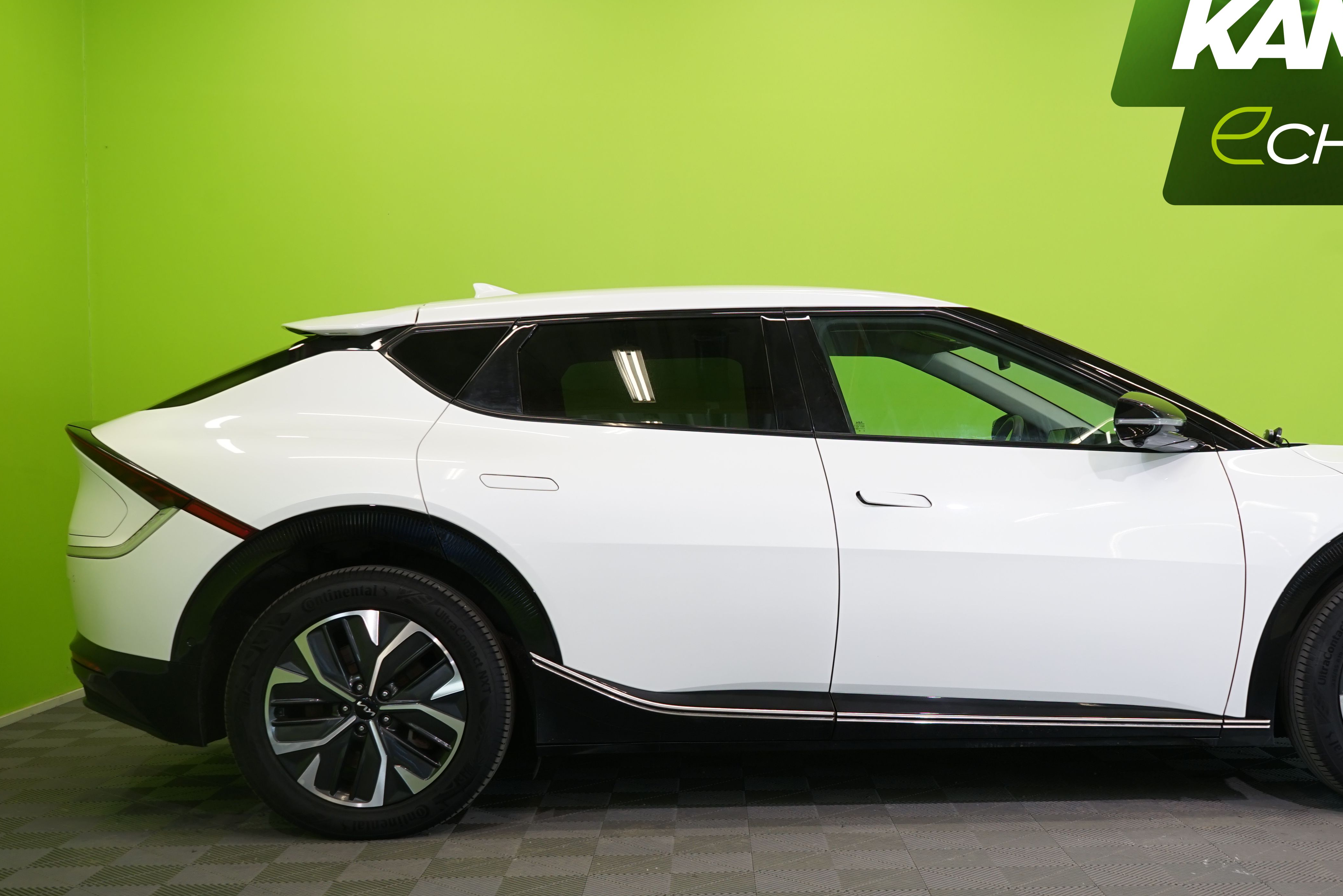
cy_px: 532
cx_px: 832
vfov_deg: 31.1
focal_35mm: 43
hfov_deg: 45.1
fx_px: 1604
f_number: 6.3
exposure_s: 1/40
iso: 400
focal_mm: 30
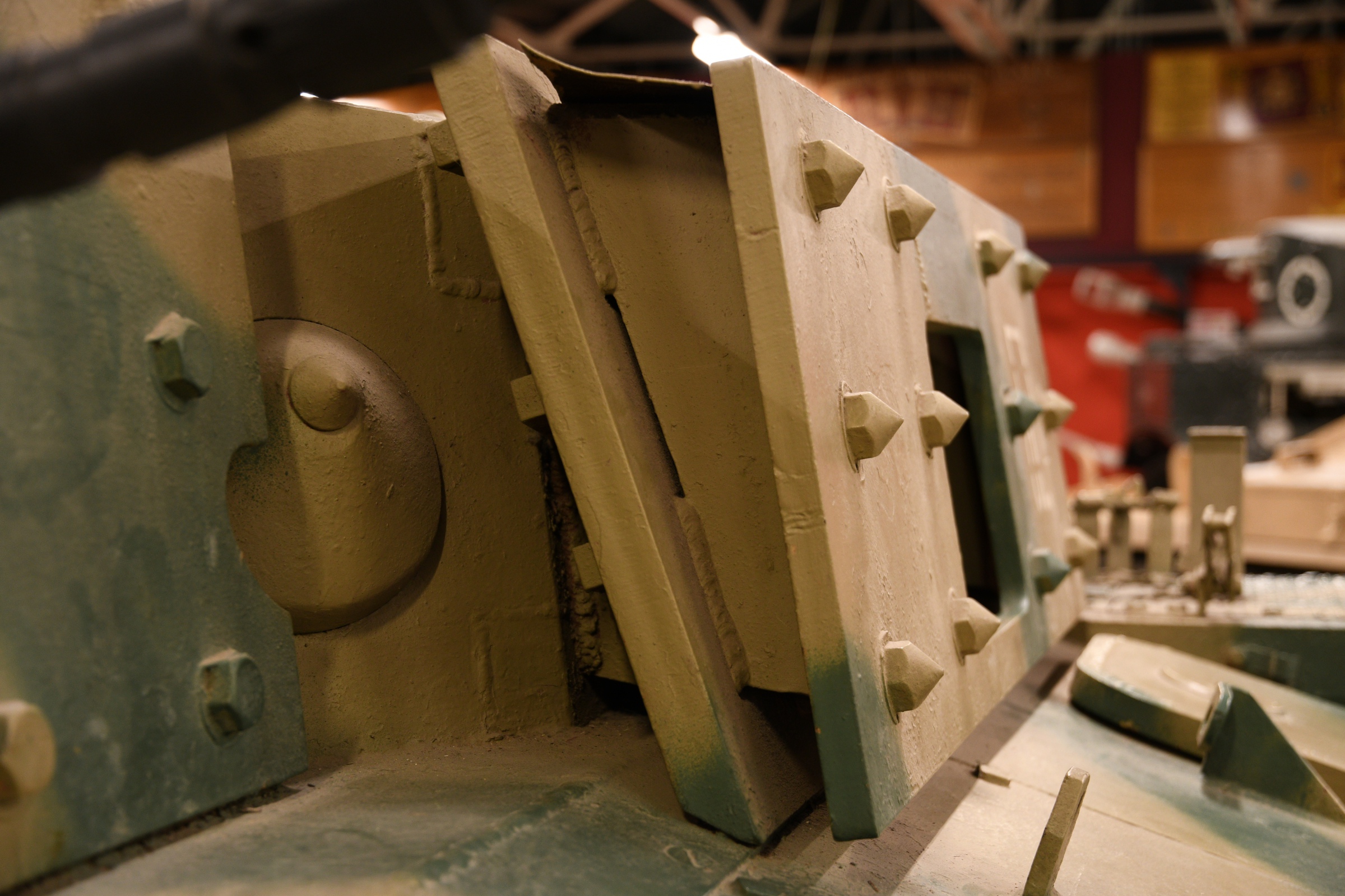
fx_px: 2354
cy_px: 448
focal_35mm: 63
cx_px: 672
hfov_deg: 31.9
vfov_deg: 21.6
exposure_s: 1/13
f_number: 3.5
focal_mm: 42
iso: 500
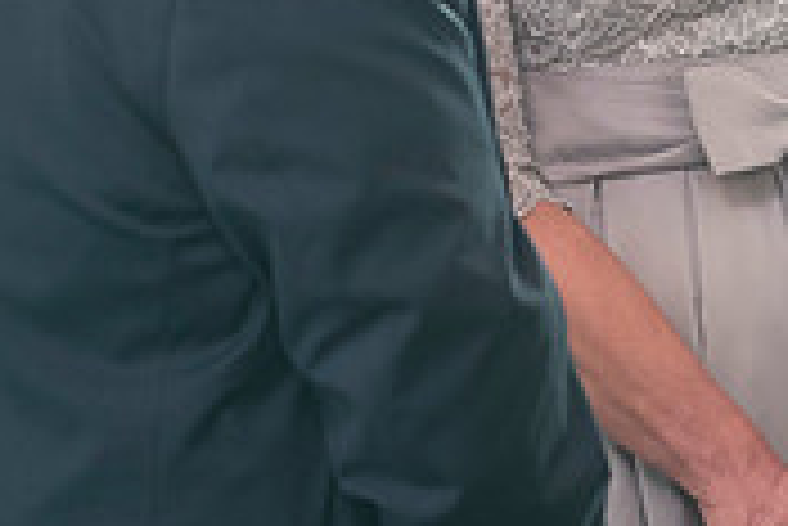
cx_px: 797
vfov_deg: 4.8
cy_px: -308
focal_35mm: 282
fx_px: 6178
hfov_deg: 7.3
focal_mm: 85
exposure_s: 1/100
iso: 500
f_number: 2.8
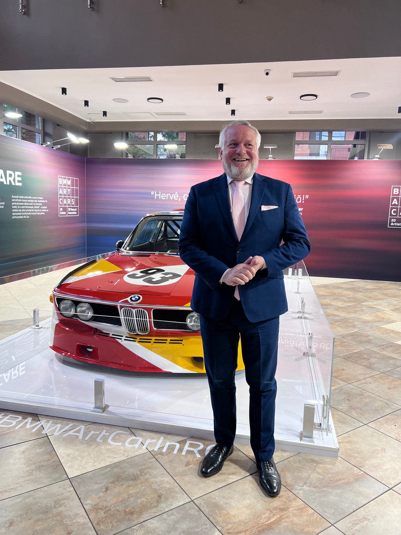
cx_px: 200
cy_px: 268
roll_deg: -1.4
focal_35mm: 26
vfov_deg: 67.3
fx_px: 402
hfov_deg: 53.1
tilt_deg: -7.4
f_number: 1.5
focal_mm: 5.7
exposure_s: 1/100
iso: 80
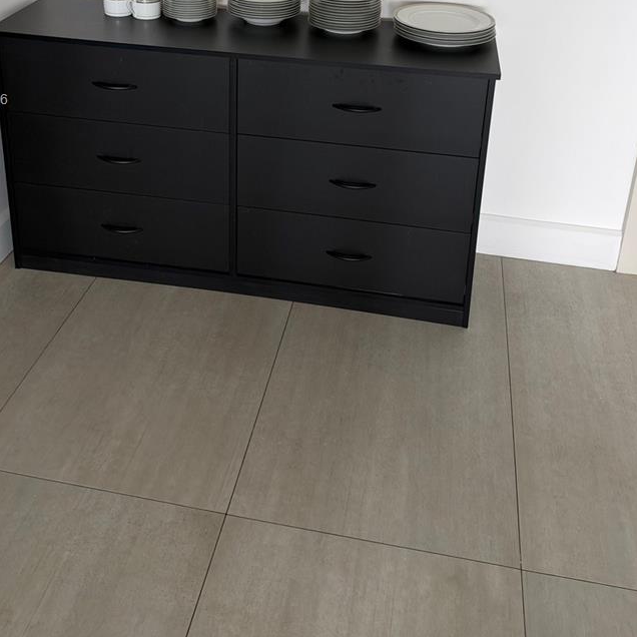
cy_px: 101
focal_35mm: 40
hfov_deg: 41.8
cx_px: 273
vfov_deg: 39.7
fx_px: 833
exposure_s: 1/121
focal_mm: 6.93
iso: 250
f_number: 1.8
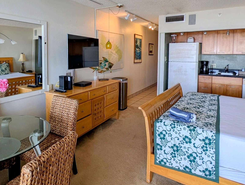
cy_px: 63
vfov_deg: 57.8
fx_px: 163
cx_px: 104
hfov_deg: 73.4
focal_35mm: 23
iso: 58
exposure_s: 1/60
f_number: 1.95
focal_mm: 2.23
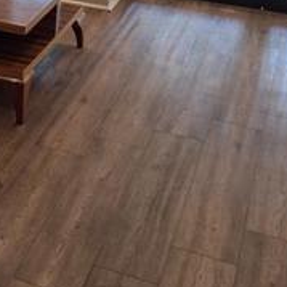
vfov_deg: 18.0
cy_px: -69
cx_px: -99
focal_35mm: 91
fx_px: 854
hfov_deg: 17.7
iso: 50
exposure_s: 1/100
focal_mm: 6.3
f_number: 1.7
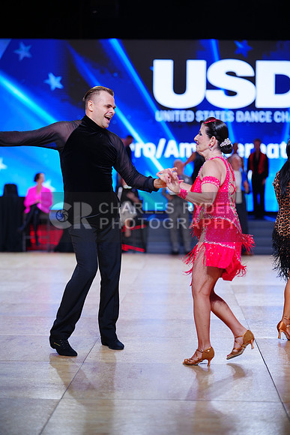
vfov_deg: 24.8
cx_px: 145
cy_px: 218
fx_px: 990
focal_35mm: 82
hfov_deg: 16.7
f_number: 2
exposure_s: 1/400
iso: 200
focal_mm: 82
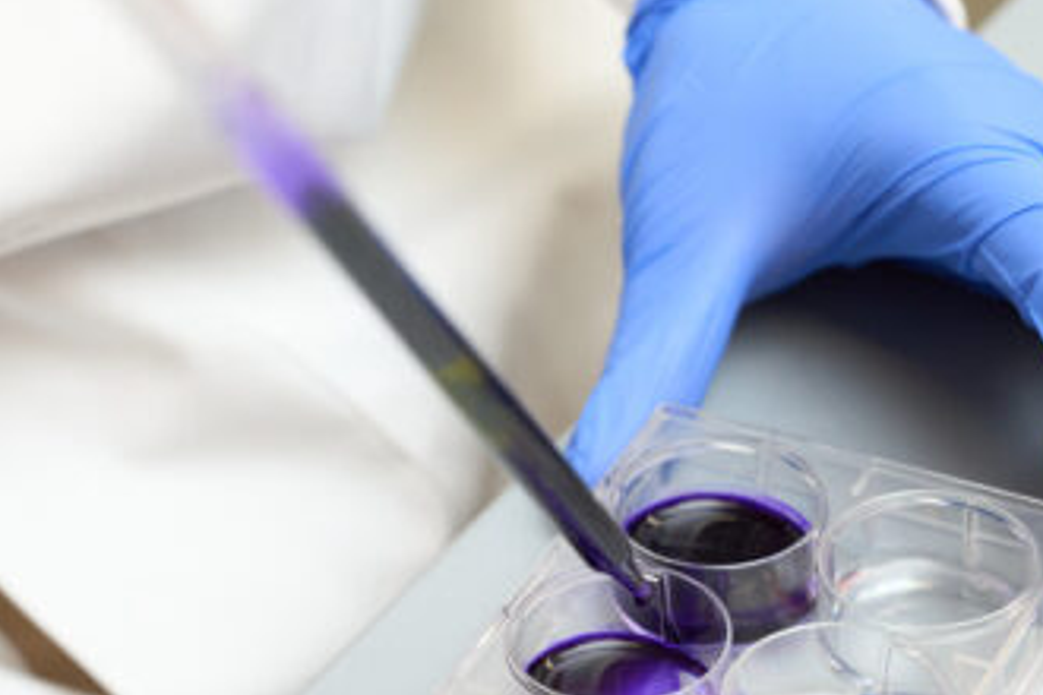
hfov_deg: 14.5
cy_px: 614
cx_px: 591
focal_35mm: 141
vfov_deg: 9.7
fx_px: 4085
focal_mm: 70
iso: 800
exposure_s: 1/160
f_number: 5
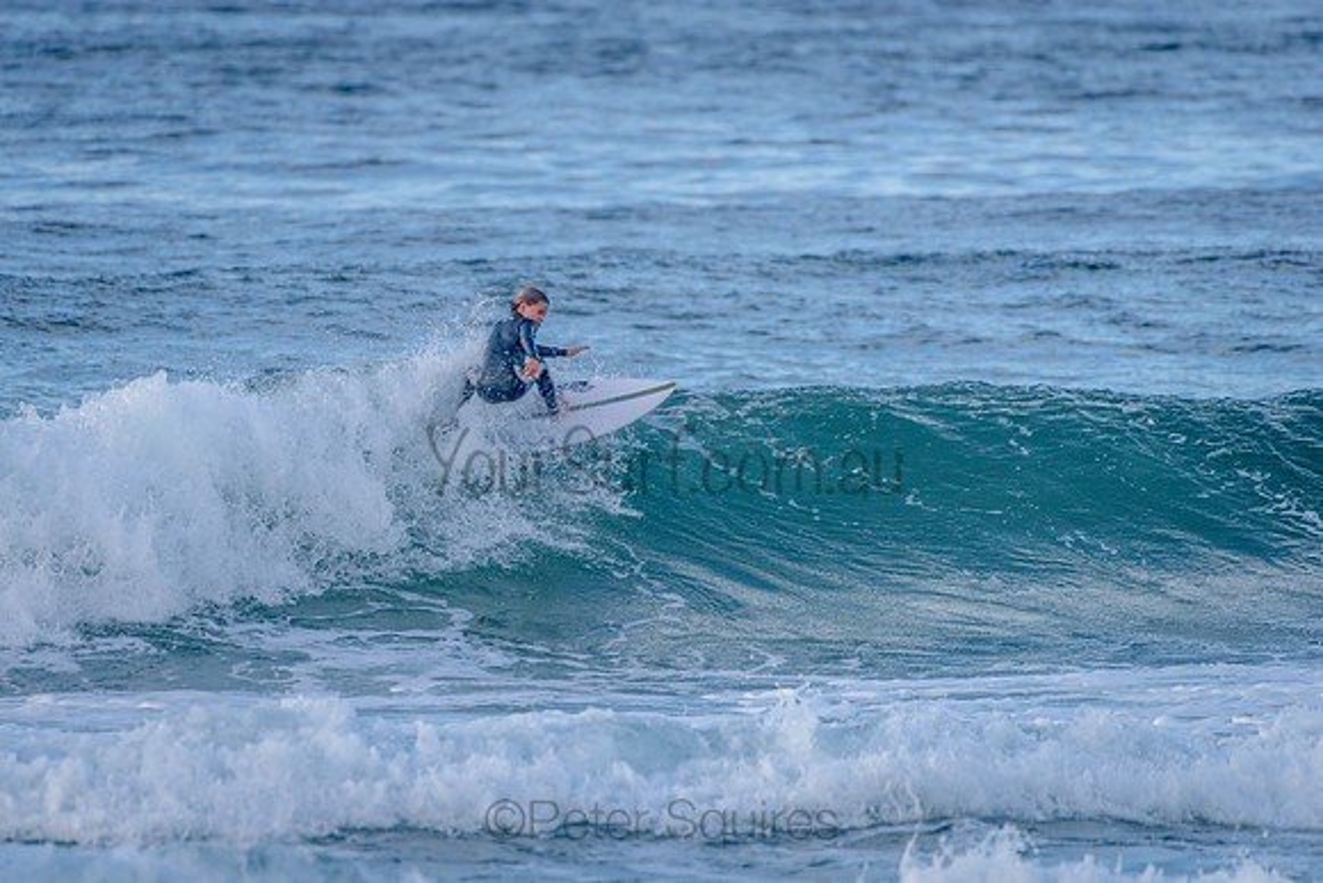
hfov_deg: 3.4
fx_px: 22530
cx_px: 512
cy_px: 444
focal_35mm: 613
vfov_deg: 2.2
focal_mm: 500
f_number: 5.6
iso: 320
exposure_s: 1/1250
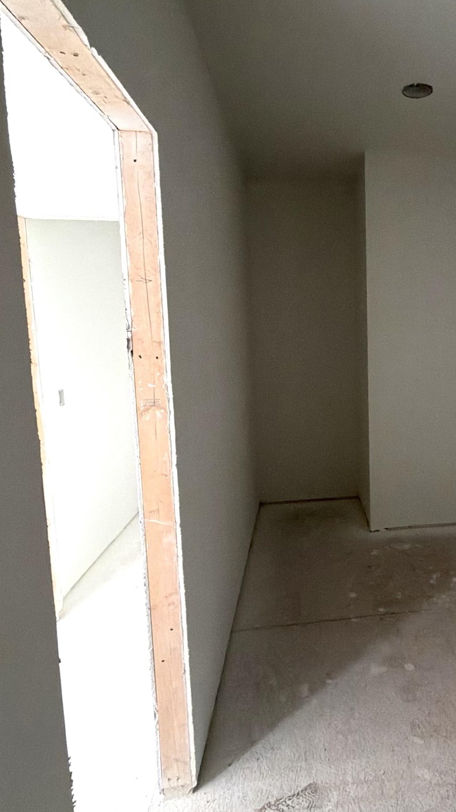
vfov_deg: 78.7
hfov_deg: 46.1
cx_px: 383
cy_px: 391
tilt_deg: -6.4
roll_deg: +0.5
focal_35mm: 23
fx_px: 495
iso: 500
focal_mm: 2.22
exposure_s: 1/60
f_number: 2.2
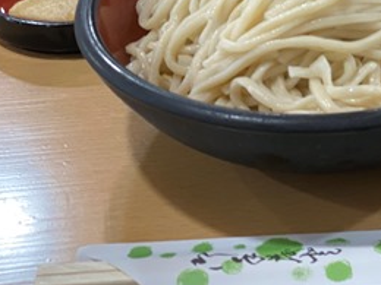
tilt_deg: -28.5
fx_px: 1409
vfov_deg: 11.4
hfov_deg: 15.0
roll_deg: +0.3
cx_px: 415
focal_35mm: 128
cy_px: -18
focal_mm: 6
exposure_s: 1/50
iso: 160
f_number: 2
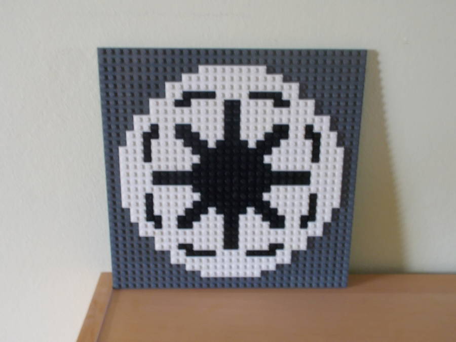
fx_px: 514
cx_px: 228
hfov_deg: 47.9
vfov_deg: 36.8
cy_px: 171
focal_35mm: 39
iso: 200
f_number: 3.9
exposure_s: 1/2.5
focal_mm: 6.9
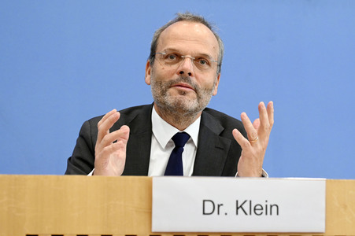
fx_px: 700
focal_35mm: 71
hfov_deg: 28.5
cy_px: 118
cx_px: 178
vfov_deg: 19.2
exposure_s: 1/500
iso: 4000
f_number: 6.3
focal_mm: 71
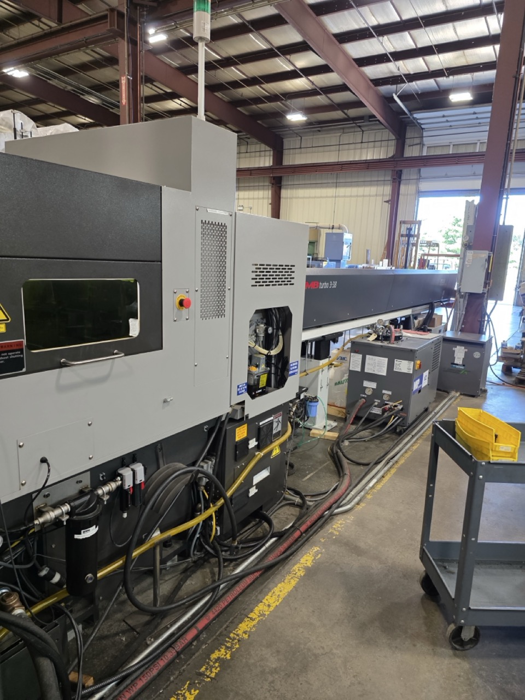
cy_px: 350
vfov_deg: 73.9
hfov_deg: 58.9
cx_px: 262
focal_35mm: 23
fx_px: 465
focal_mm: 6.3
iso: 400
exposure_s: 1/120
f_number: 1.7
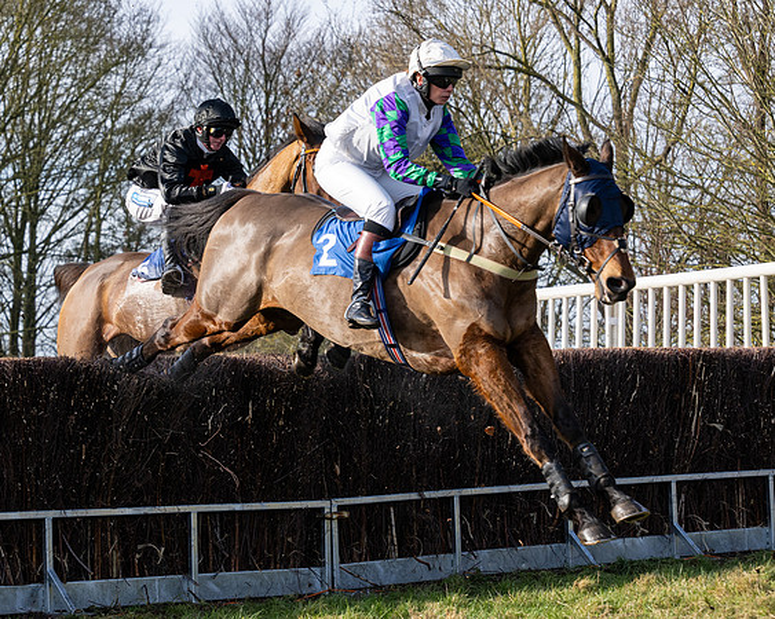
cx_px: 176
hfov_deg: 16.0
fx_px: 2735
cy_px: 387
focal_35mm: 119
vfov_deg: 12.9
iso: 400
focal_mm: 70
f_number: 5
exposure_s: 1/1250
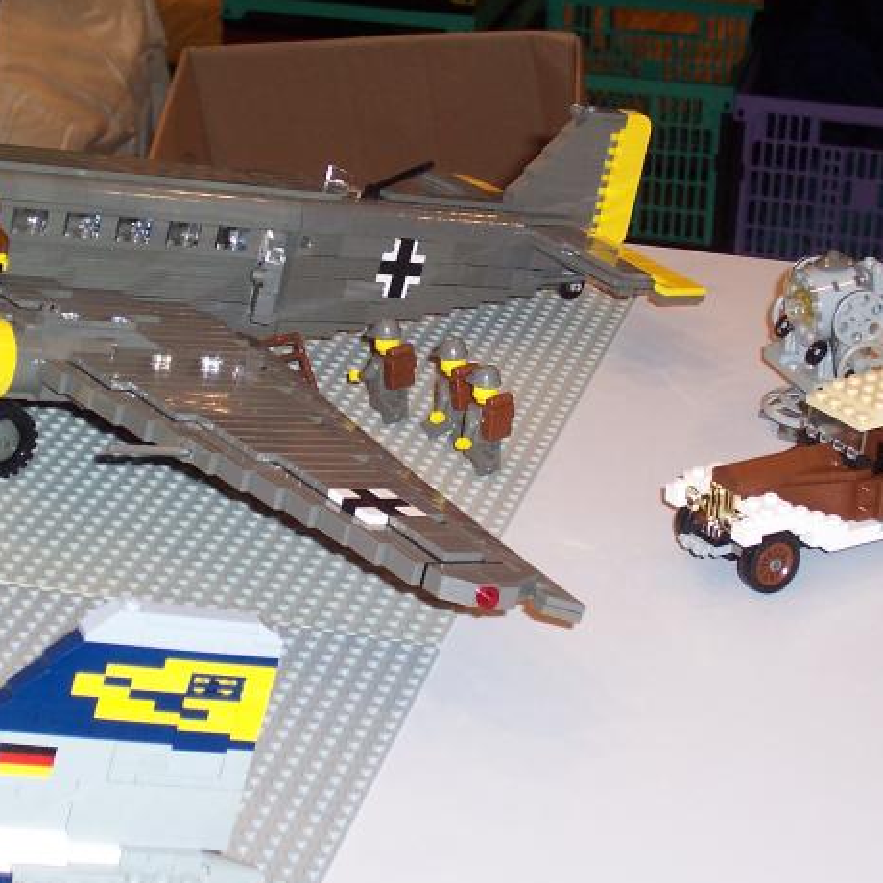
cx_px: 356
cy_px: 441
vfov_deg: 17.9
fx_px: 2799
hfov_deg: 17.9
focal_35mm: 97
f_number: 4
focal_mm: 10.8
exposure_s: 1/90
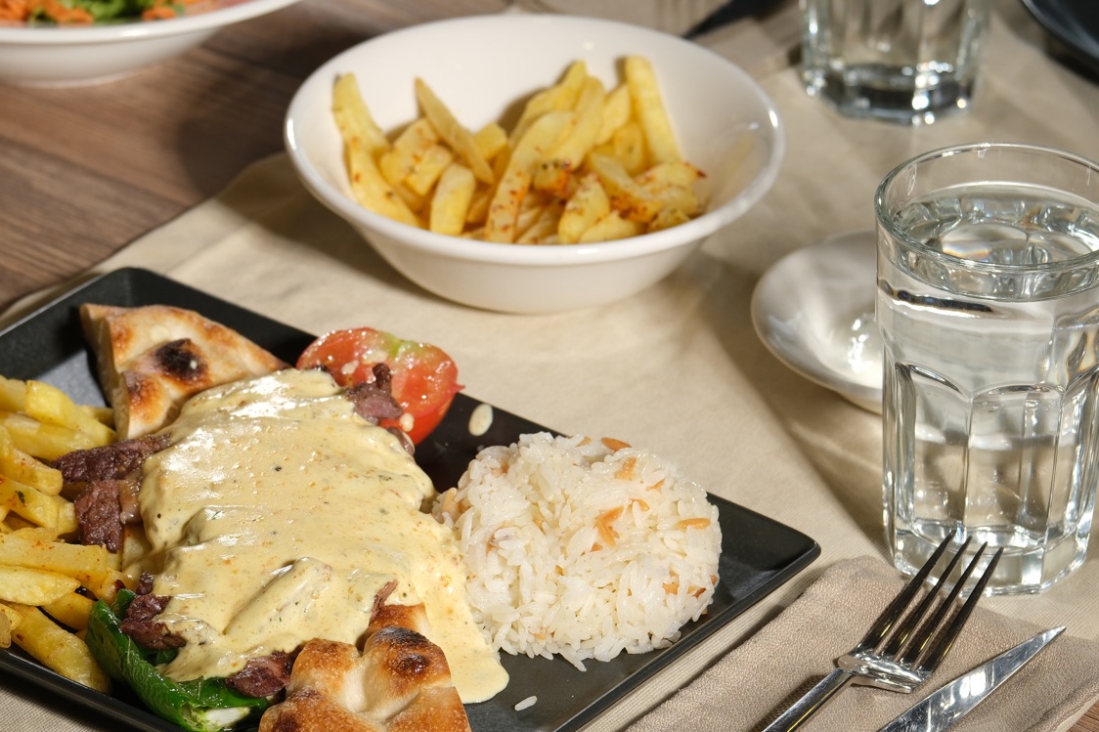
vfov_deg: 7.0
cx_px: 311
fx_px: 6013
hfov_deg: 10.4
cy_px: 523
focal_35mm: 197
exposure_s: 1/125
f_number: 5.6
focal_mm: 81.9
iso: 250
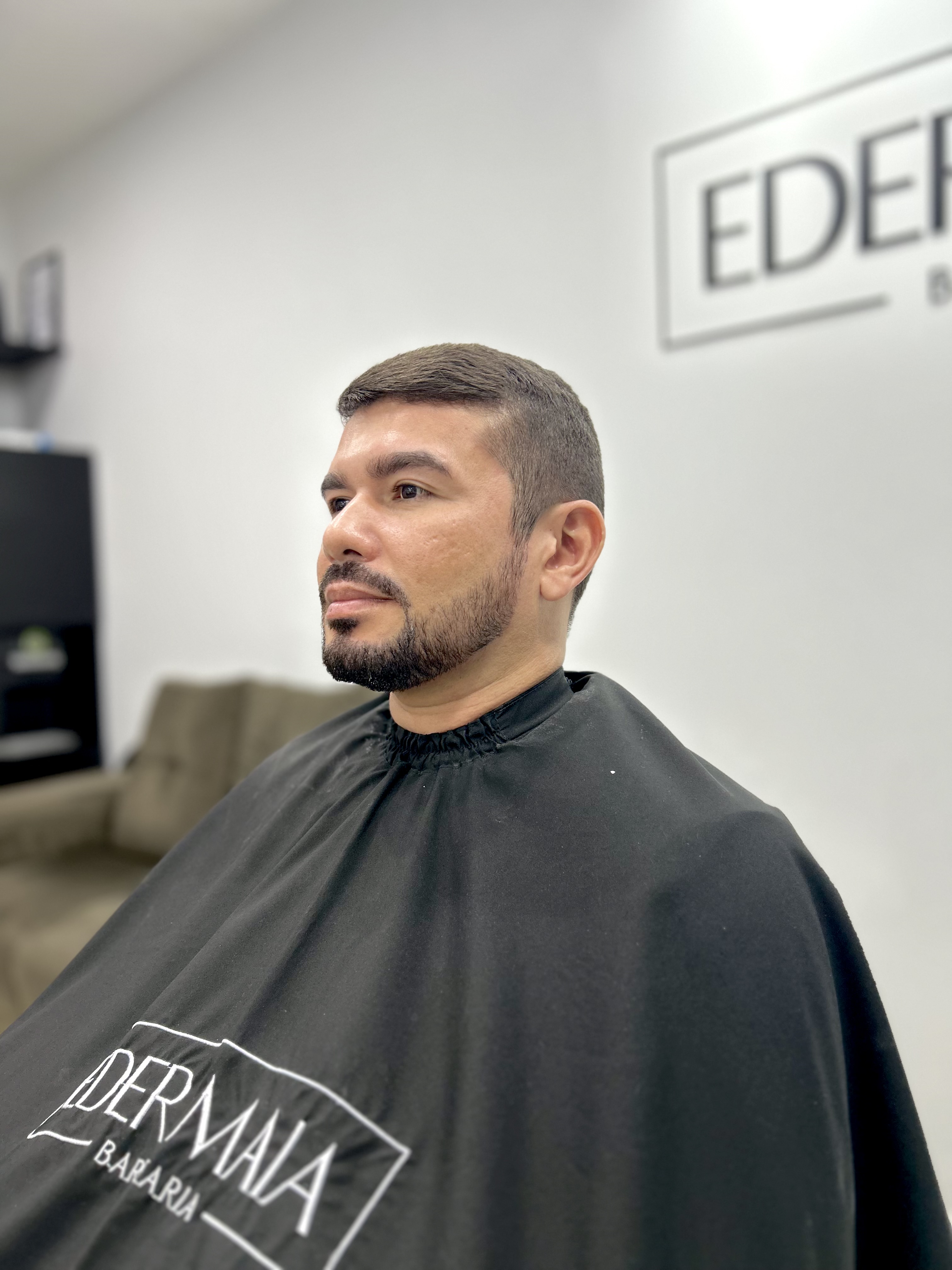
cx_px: 476
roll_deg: +2.1
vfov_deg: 67.3
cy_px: 635
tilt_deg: -2.9
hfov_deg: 53.1
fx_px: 953
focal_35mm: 26
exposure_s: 1/120
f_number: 1.5
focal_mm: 5.7
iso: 125
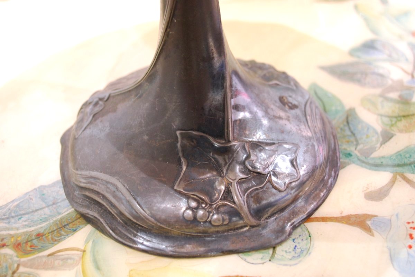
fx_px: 415
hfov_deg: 53.1
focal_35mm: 36
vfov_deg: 37.0
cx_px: 208
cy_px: 138
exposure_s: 1/30
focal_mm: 24
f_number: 4.2
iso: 640
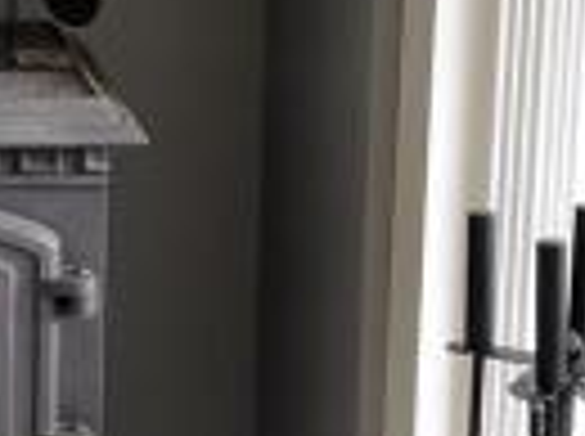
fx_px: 1974
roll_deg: +0.5
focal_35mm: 117
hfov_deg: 16.2
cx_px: -110
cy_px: 119
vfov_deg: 12.6
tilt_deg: -11.5
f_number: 1.6
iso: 100
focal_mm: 4.2
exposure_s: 1/121
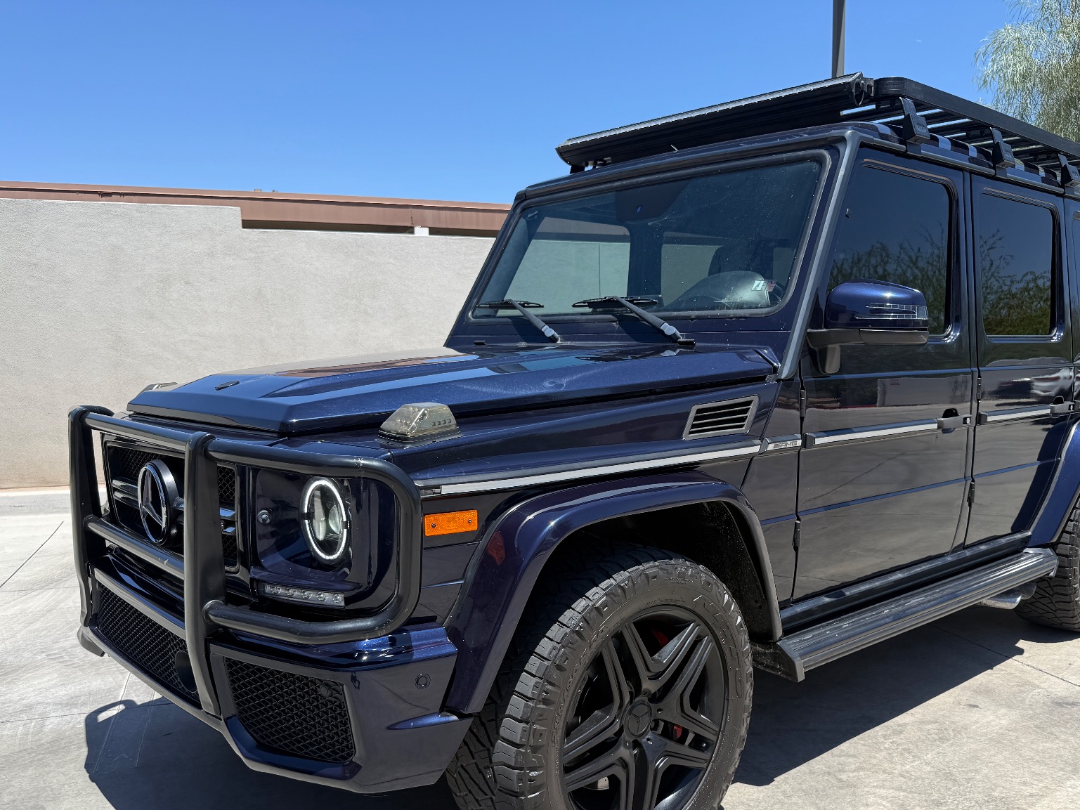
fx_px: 936
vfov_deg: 46.4
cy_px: 502
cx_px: 608
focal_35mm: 30
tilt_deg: -7.8
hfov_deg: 59.8
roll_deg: +1.9
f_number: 1.78
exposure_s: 1/3145
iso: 80
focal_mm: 6.76
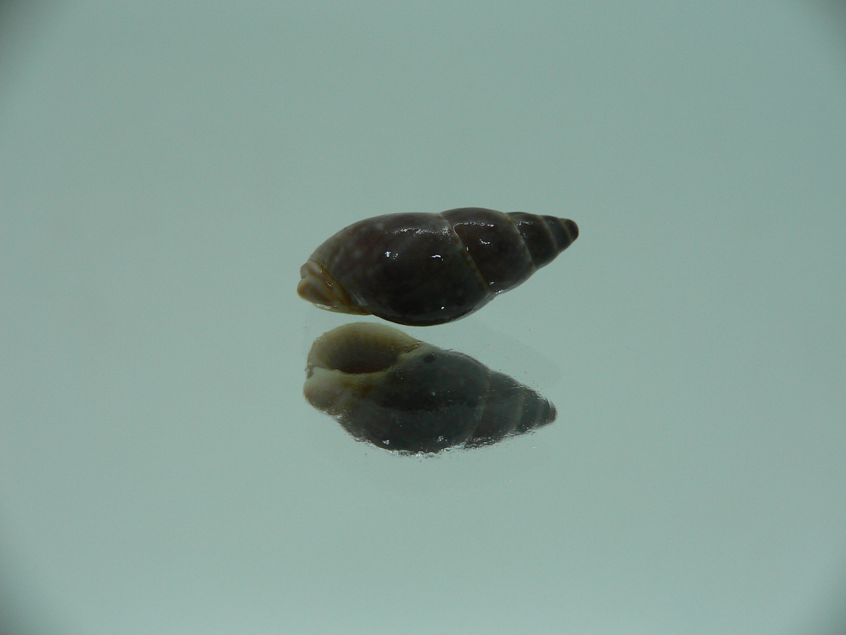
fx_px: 855
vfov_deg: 40.7
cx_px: 423
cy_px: 318
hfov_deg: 52.6
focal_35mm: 35
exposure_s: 1/60
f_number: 2.8
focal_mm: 4.6
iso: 80
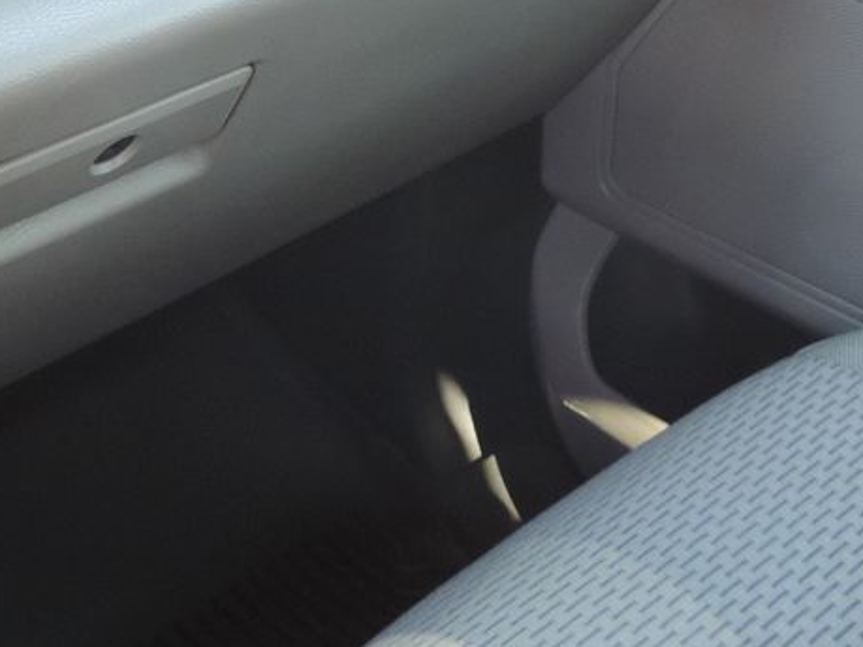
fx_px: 1670
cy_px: -145
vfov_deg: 20.4
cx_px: 320
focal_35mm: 67
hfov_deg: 28.9
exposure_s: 1/30
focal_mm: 4.3
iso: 320
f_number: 3
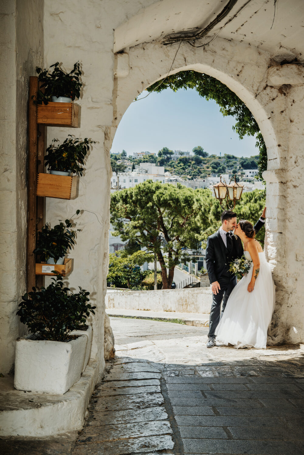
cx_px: 152
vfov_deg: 41.1
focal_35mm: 48
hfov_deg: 28.1
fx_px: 608
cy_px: 228
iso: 160
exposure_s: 1/250
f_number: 8
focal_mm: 48
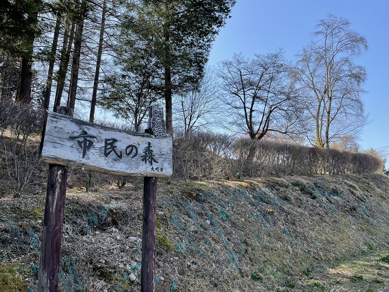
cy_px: 146
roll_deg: +0.0
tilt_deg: +11.0
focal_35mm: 26
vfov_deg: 53.1
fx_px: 292
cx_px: 194
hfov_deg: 67.3
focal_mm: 4.2
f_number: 1.6
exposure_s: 1/1319
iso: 32
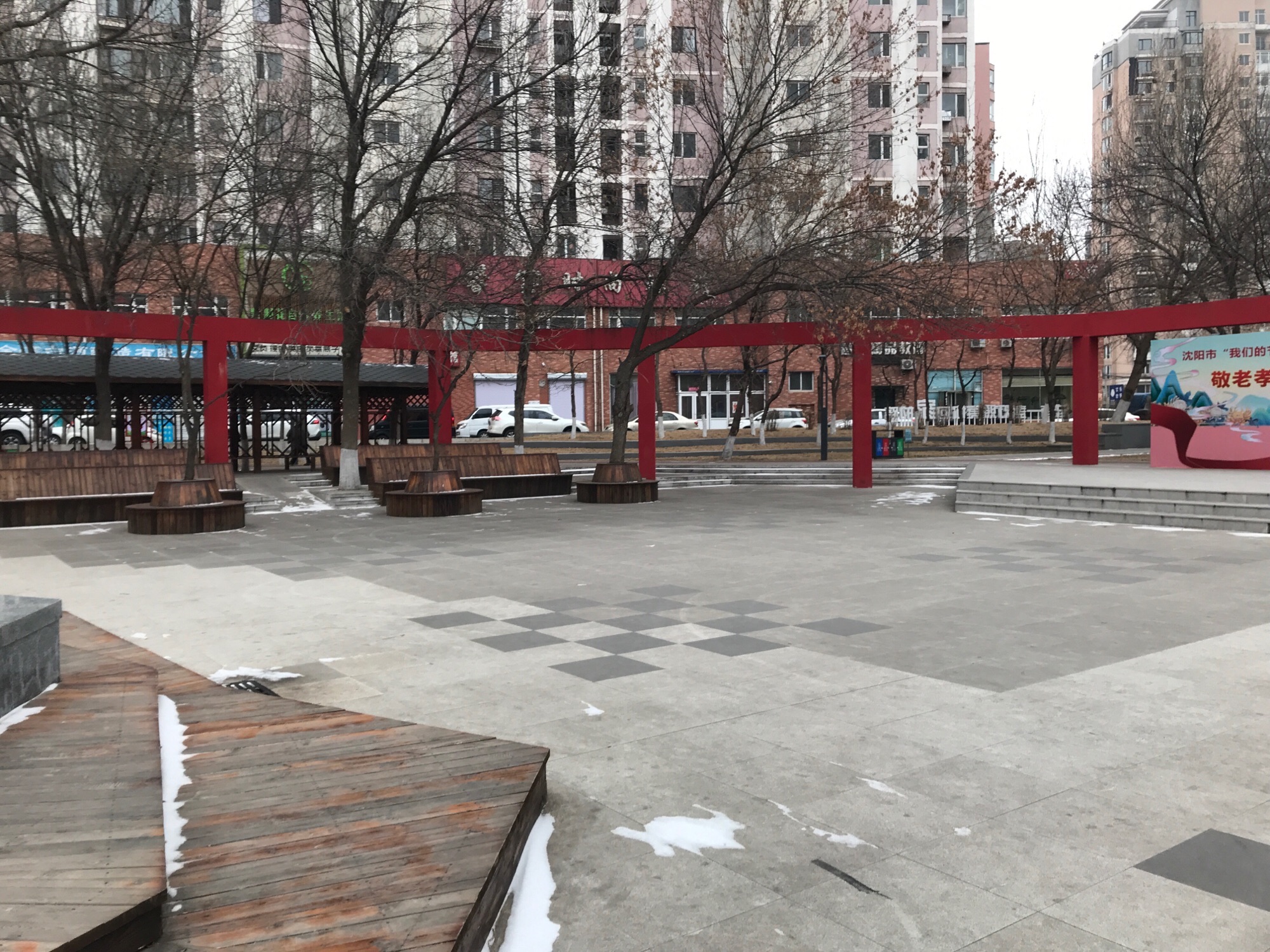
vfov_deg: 49.7
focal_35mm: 28
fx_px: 1027
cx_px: 635
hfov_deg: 63.4
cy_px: 476
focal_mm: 3.99
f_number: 1.8
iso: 25
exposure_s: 1/100
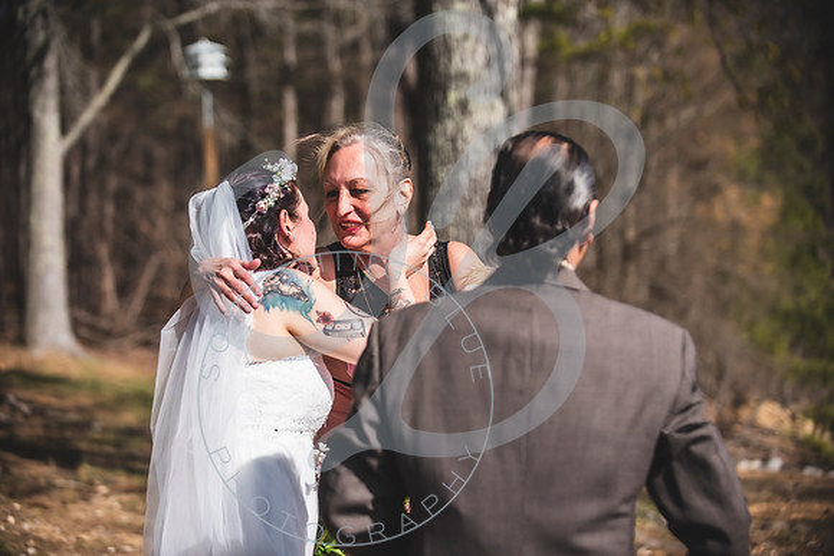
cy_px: 278
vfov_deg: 17.5
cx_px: 417
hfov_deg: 26.0
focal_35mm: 78
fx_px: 1807
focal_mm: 78
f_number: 2.8
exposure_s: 1/2500
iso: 100
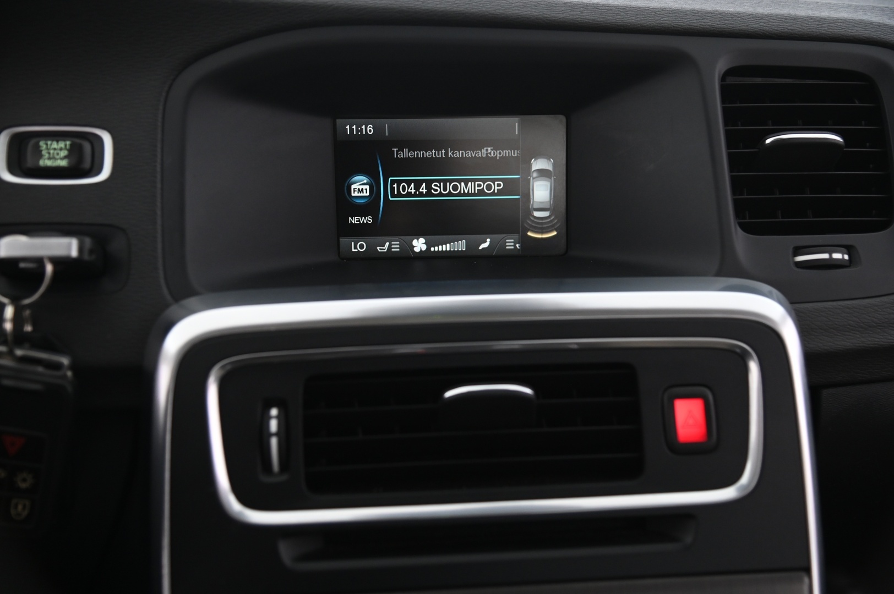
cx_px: 447
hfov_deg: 41.1
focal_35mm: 48
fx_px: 1191
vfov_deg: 28.0
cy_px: 297
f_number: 4
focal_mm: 48
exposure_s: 1/20
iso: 2000
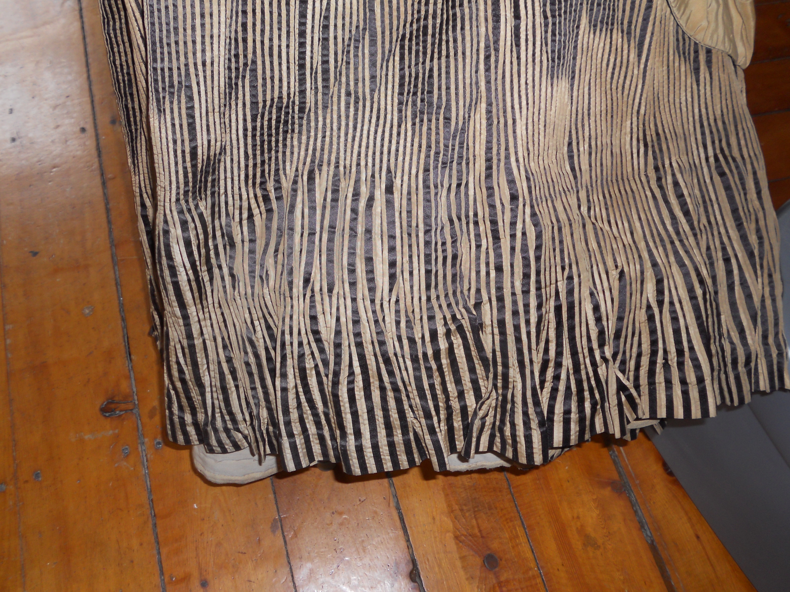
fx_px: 730
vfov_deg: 44.2
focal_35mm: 32
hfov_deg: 56.8
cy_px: 296
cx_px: 395
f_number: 3.5
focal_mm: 5.8
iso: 80
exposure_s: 1/25
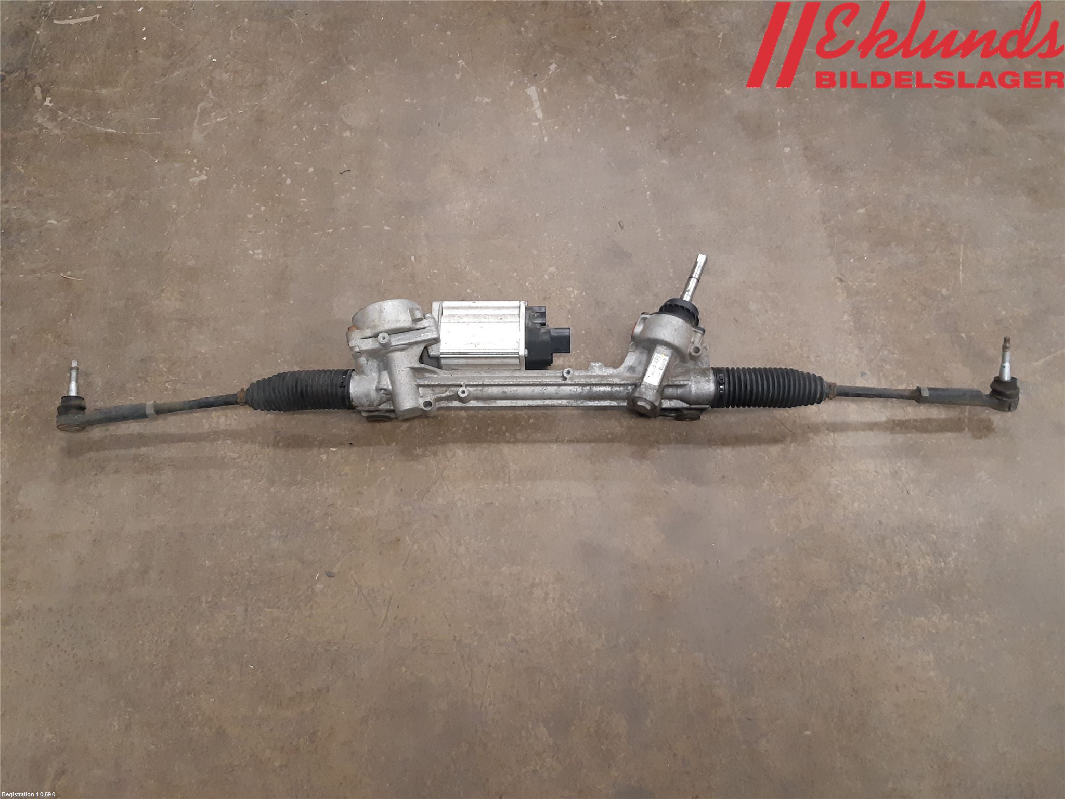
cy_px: 400
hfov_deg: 67.3
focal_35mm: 26
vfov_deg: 53.1
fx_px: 800
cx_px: 532
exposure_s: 1/50
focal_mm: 3.93
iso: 200
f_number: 1.7
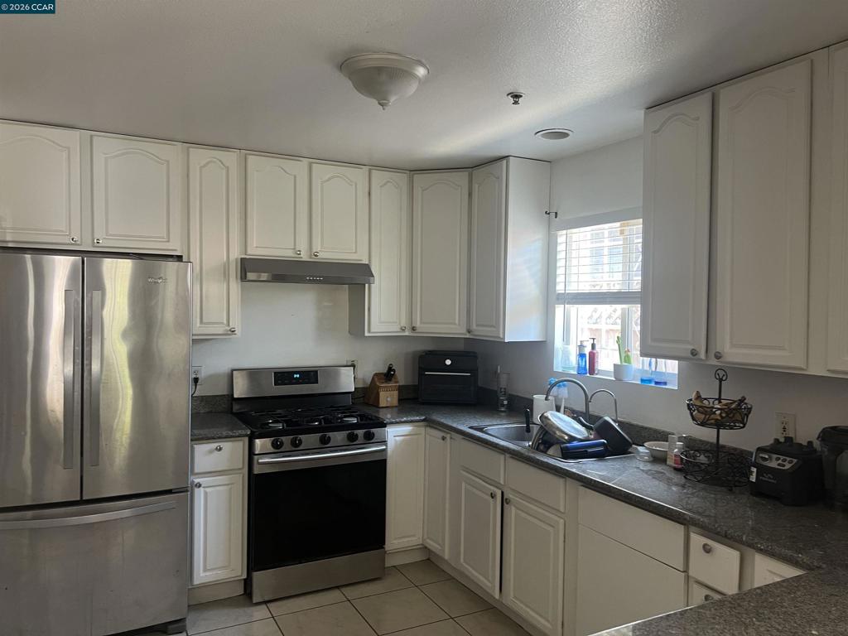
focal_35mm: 26
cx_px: 424
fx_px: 637
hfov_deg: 67.3
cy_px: 318
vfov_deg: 53.1
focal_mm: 5.7
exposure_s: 1/60
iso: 250
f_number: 1.5
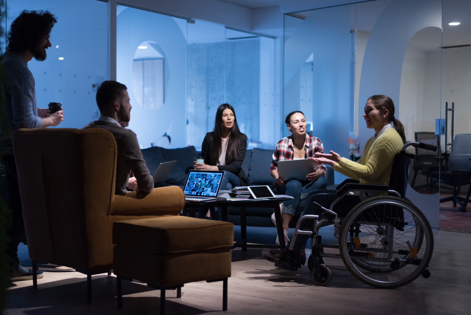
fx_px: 707
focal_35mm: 54
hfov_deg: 36.8
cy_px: 158
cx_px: 222
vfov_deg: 25.1
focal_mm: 50
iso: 800
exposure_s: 1/250
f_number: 1.8
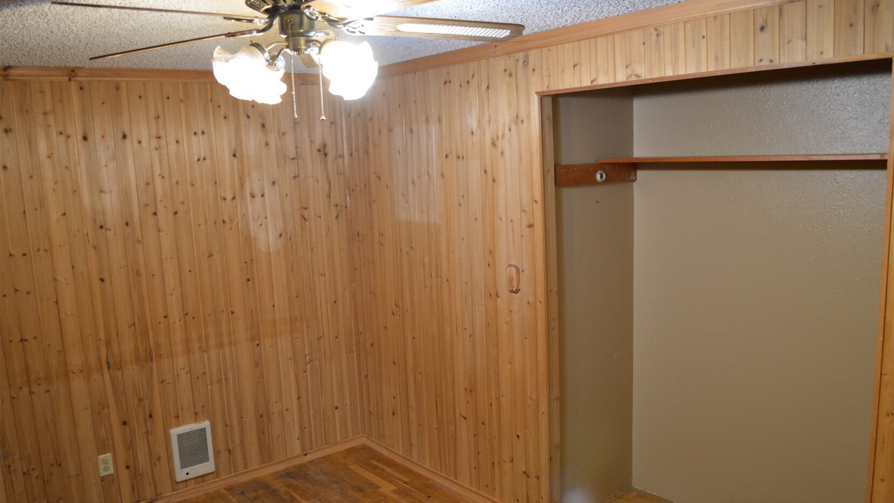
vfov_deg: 40.1
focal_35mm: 29
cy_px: 277
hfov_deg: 66.1
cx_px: 458
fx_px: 687
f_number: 3.5
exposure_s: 1/15
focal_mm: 18
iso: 900
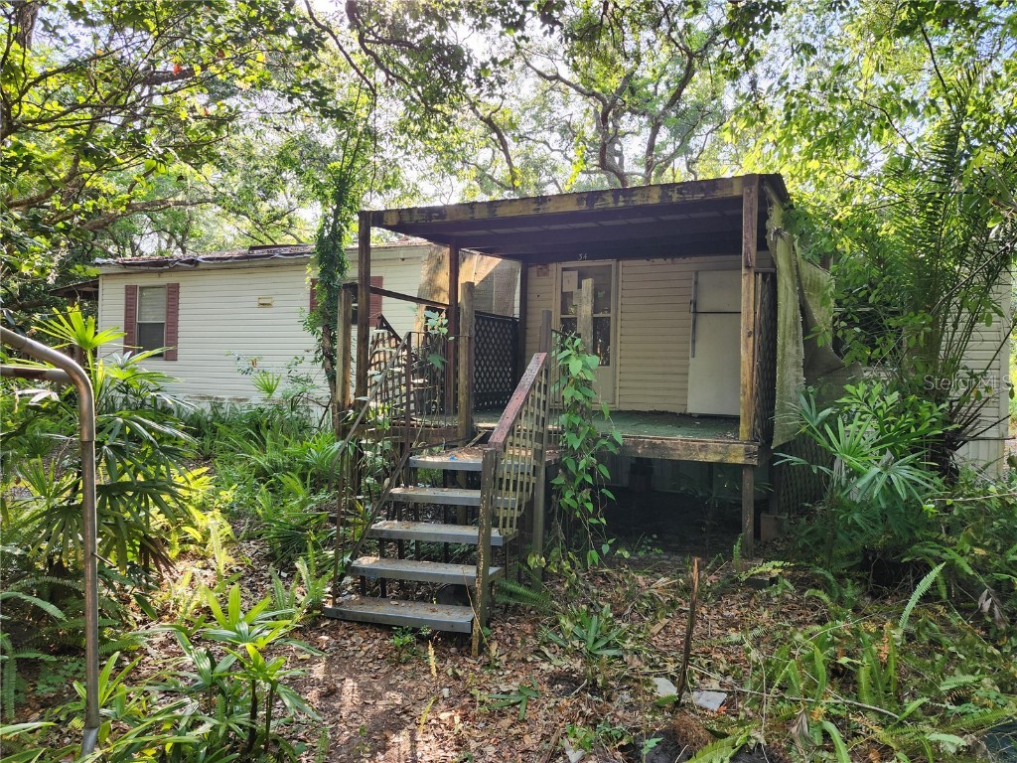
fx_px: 676
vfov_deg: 58.9
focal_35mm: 23
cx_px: 508
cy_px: 382
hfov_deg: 73.9
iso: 64
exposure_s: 1/180
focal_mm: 5.54
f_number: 1.8
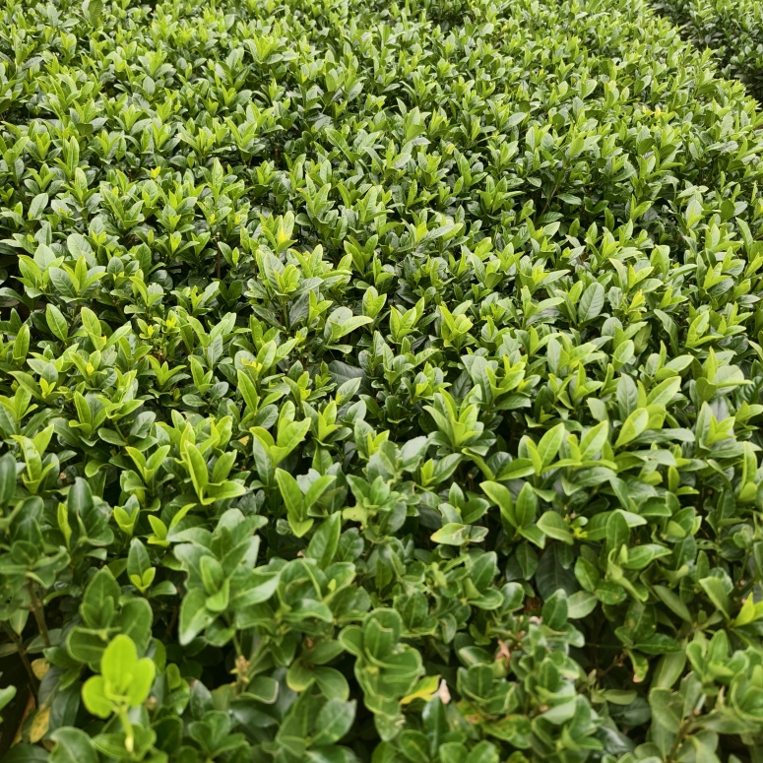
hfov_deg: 57.3
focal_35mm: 28
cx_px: 392
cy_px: 282
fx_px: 698
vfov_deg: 56.6
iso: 54
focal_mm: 8.67
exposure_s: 1/100
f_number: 1.75
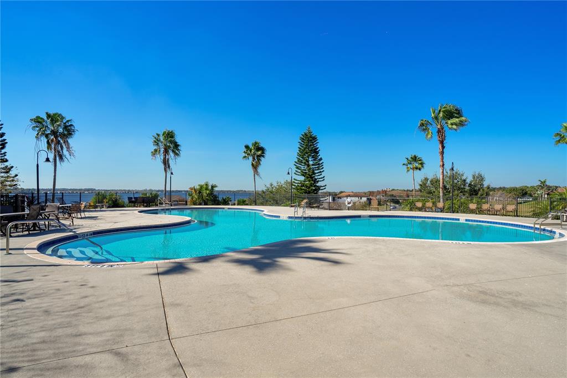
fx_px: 252
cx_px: 284
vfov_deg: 73.7
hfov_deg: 96.8
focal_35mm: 16
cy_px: 189
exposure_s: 1/250
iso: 100
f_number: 10
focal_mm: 16
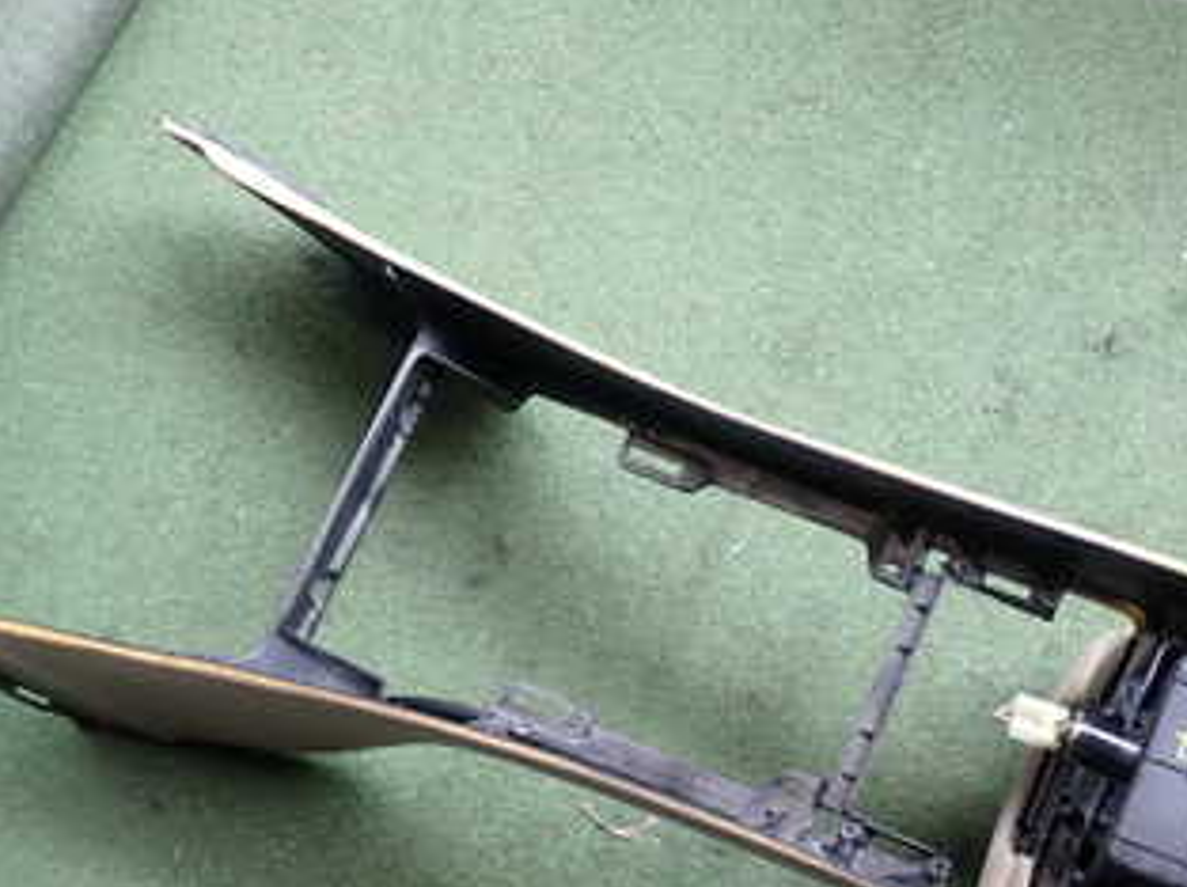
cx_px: 887
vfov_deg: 29.6
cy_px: 690
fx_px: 1644
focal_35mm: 48
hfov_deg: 38.7
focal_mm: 4.5
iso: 160
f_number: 2
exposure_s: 1/125
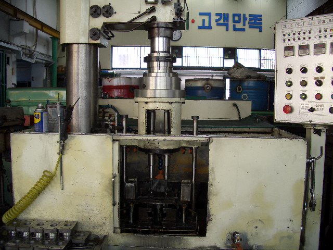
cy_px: 125
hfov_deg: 52.6
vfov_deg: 40.7
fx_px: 337
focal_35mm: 35
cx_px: 166
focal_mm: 5.8
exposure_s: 1/60
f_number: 2.6
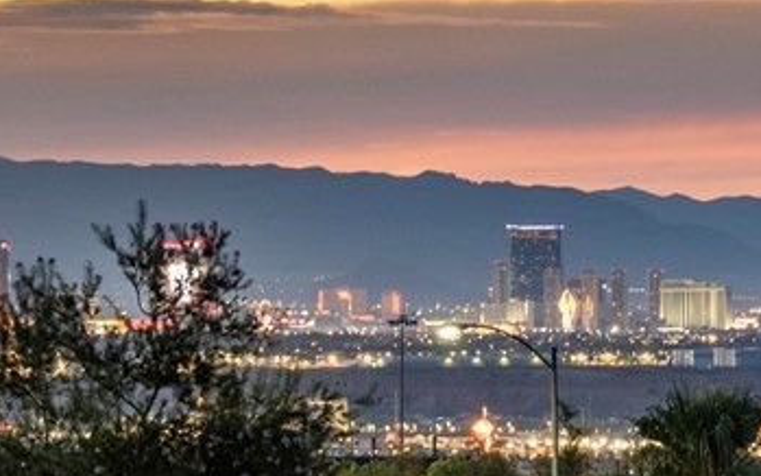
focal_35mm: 380
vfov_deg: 3.5
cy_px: 261
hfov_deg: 5.5
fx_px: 7880
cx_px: -39
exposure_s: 1/20
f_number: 8
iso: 400
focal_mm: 120
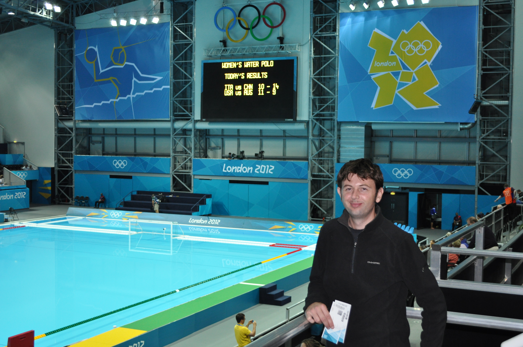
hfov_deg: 38.9
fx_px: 740
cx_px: 262
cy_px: 174
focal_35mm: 51
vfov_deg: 26.4
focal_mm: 34
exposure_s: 1/125
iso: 800
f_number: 5
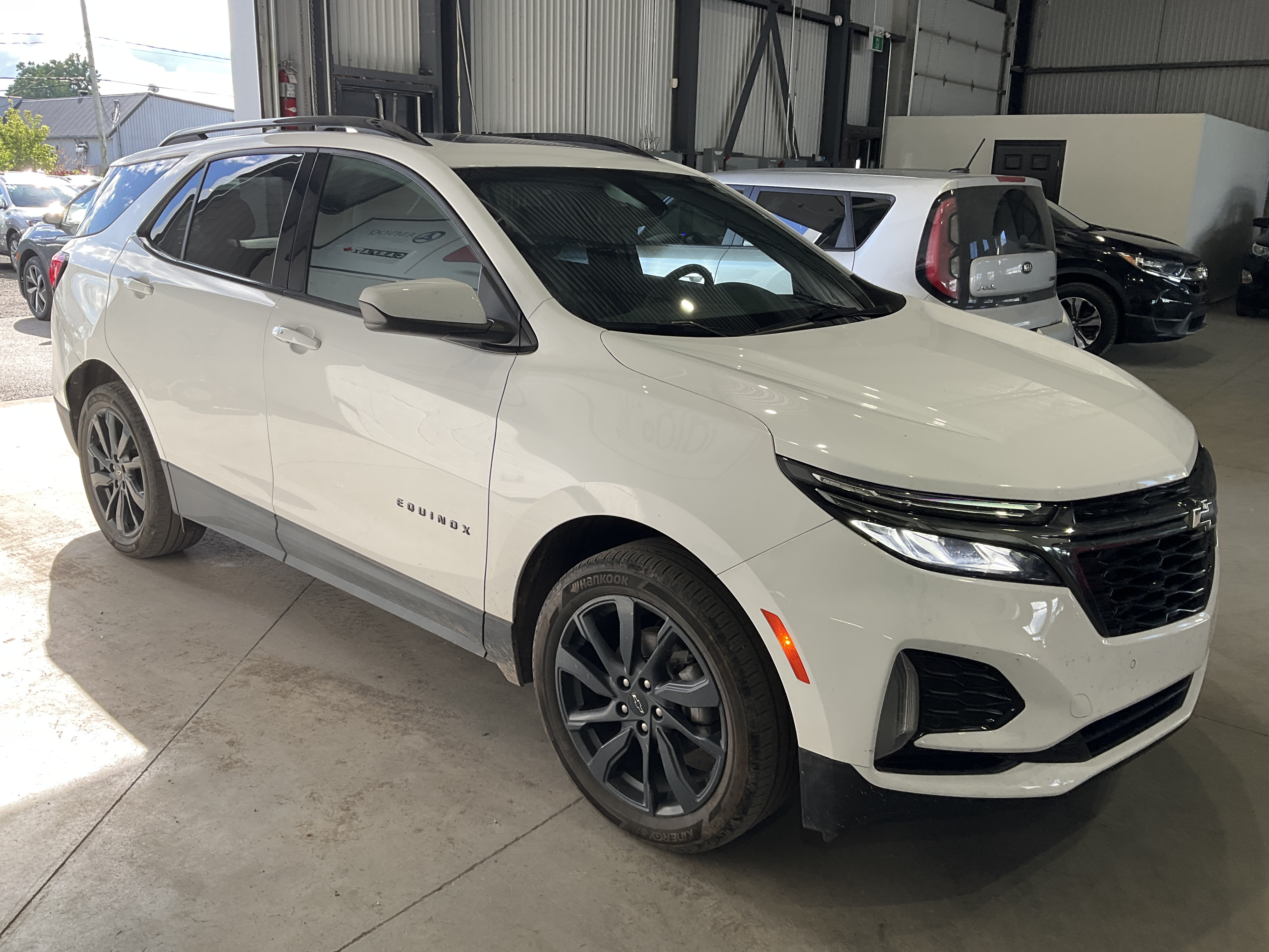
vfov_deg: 48.2
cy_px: 476
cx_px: 634
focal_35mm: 29
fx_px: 1063
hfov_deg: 61.7
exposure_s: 1/174
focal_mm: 3
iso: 20
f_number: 1.8
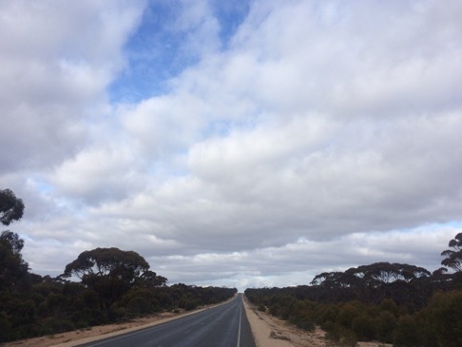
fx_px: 414
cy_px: 163
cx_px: 218
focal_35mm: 31
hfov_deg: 58.3
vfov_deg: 45.5
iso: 32
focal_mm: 4.15
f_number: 2.2
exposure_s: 1/2415
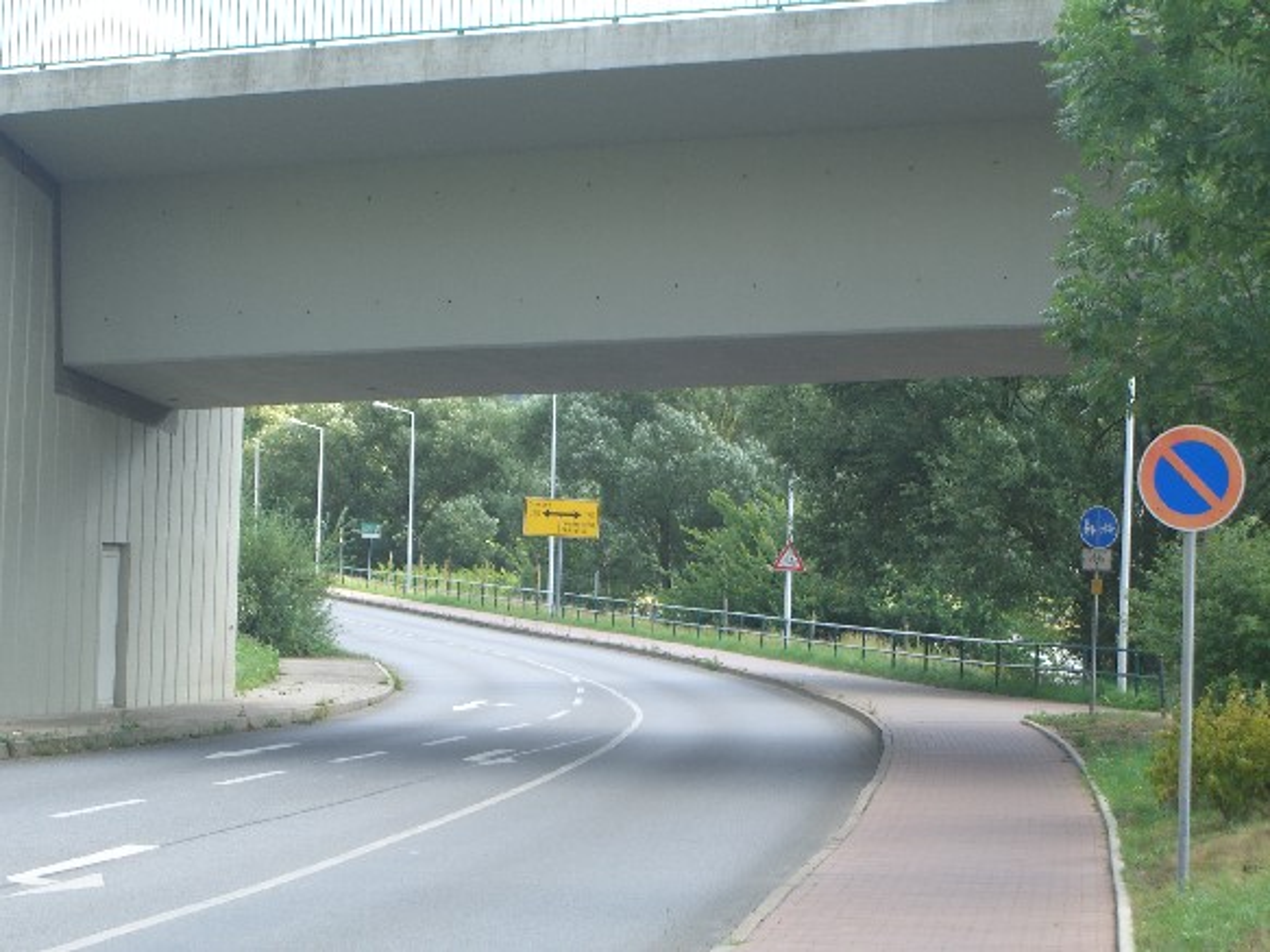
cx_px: 635
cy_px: 476
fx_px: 4182
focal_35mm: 114
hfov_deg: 17.3
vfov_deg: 13.0
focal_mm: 23.7
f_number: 5.1
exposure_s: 1/80
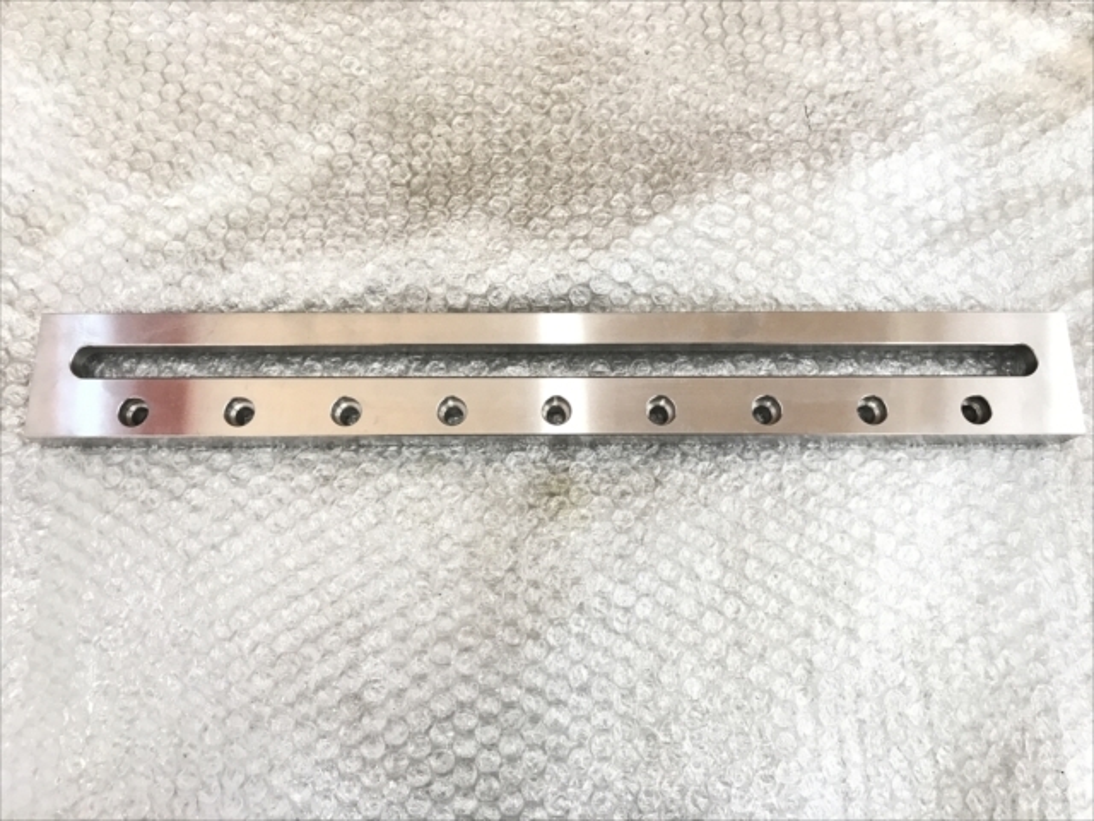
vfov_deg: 49.7
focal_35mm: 28
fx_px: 885
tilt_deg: -76.9
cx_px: 547
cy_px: 410
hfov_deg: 63.4
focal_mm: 3.99
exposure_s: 1/30
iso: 32
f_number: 1.8
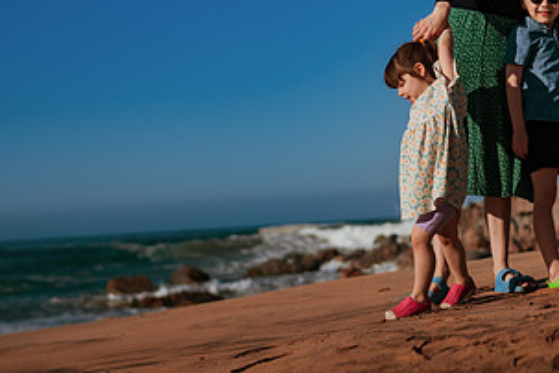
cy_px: 64
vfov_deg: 12.3
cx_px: 515
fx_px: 1723
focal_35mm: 111
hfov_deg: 18.1
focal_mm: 58
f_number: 3.2
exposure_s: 1/8000
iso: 50
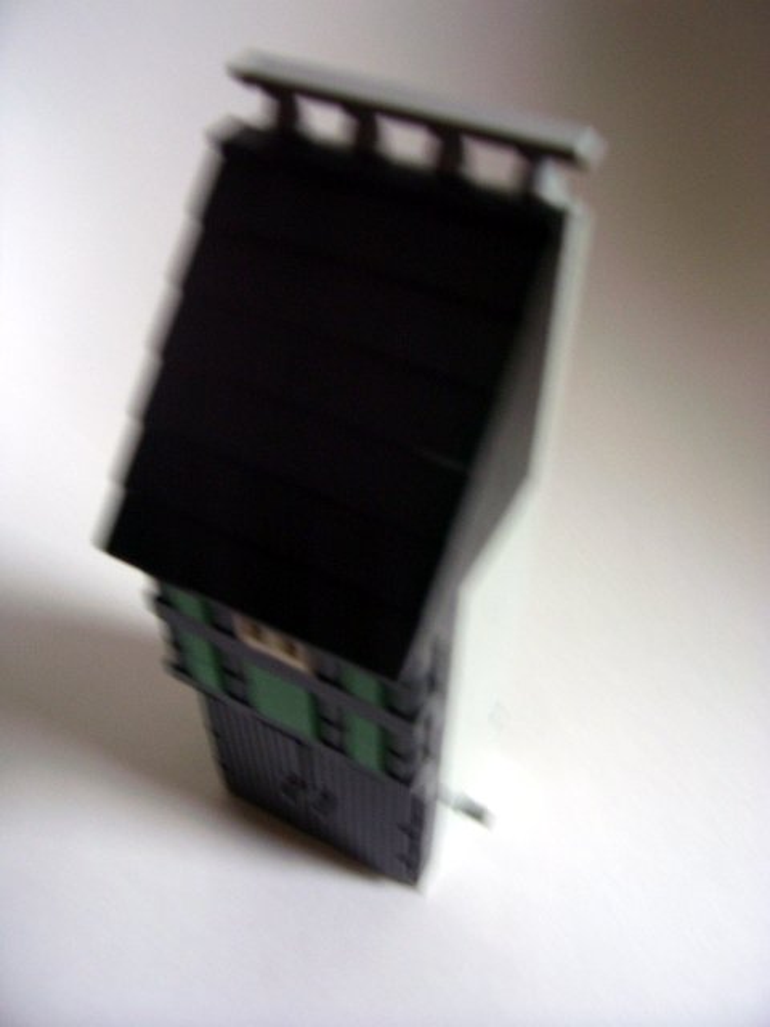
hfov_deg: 41.8
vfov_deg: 54.0
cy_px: 514
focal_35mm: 34
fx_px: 1008
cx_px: 385
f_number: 2.7
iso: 160
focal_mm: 5.6
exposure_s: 1/8
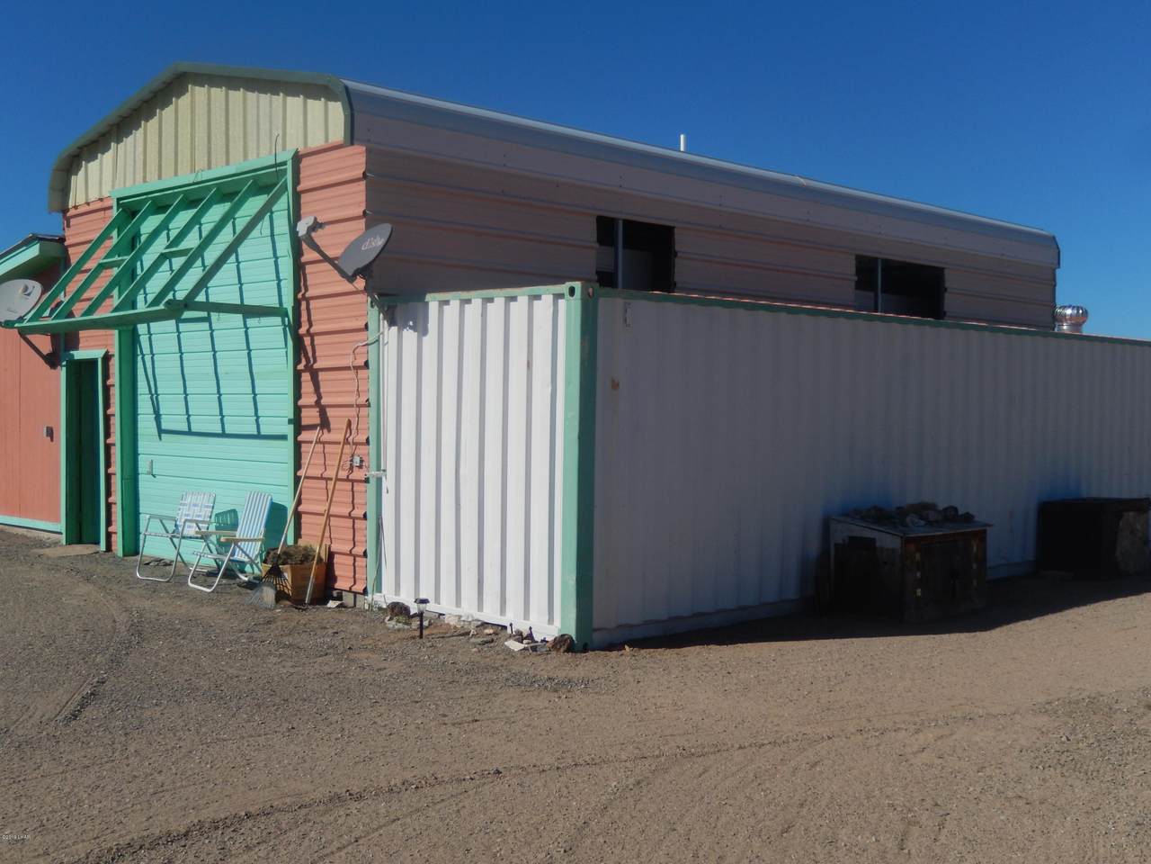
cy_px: 432
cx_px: 576
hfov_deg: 45.8
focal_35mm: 41
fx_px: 1363
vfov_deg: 35.1
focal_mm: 7.3
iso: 125
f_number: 8.4
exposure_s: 1/800
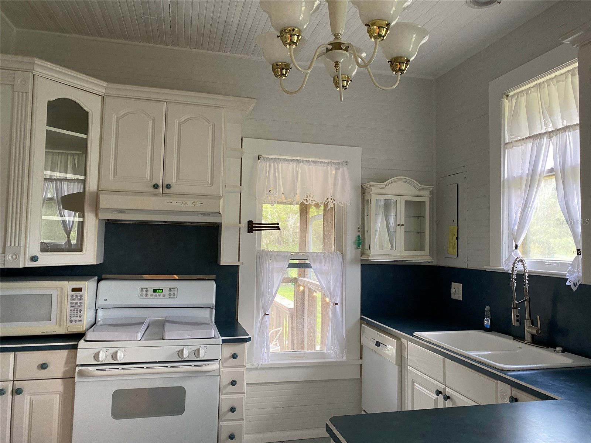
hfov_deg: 67.3
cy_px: 222
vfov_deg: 53.1
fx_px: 444
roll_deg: -0.4
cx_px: 296
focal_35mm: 26
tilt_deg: +3.3
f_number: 1.8
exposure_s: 1/60
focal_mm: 4.25
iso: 125
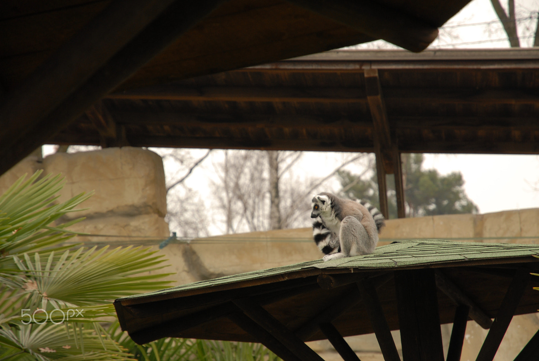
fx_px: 1911
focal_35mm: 128
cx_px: 270
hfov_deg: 16.1
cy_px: 180
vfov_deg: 10.8
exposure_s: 1/80
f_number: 5.6
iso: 200
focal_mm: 85
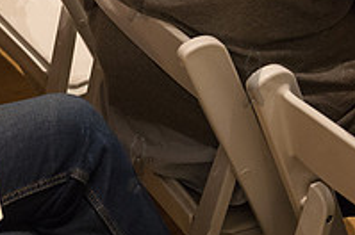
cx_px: -93
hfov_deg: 17.4
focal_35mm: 111
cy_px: 76
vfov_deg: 12.3
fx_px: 1093
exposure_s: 1/200
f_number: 4
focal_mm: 38
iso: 2500
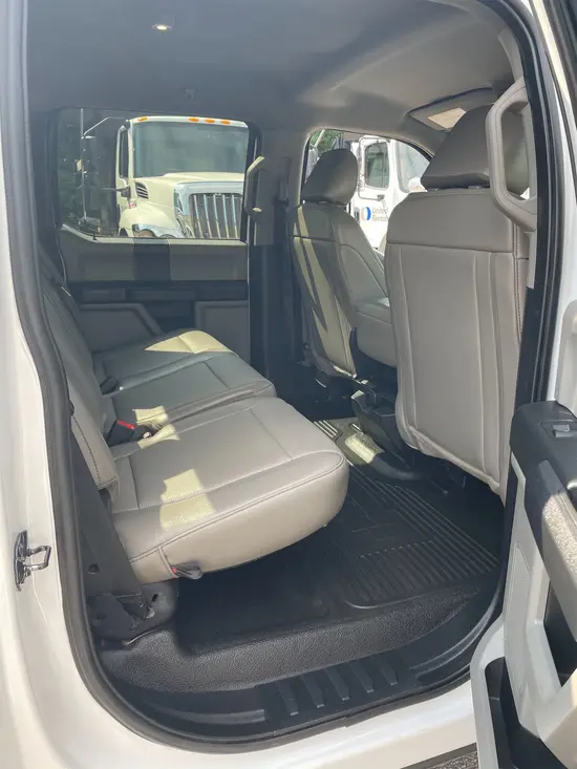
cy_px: 384
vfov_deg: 67.3
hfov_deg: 53.1
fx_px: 578
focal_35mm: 26
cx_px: 288
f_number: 1.6
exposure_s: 1/268
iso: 40
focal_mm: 4.2
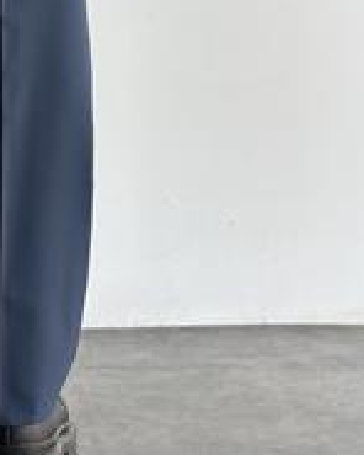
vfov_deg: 13.8
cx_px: -76
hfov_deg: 11.2
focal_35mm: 135
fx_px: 1818
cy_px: -119
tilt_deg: +2.0
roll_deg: +0.0
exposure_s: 1/202
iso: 80
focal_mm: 6.86
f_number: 1.78
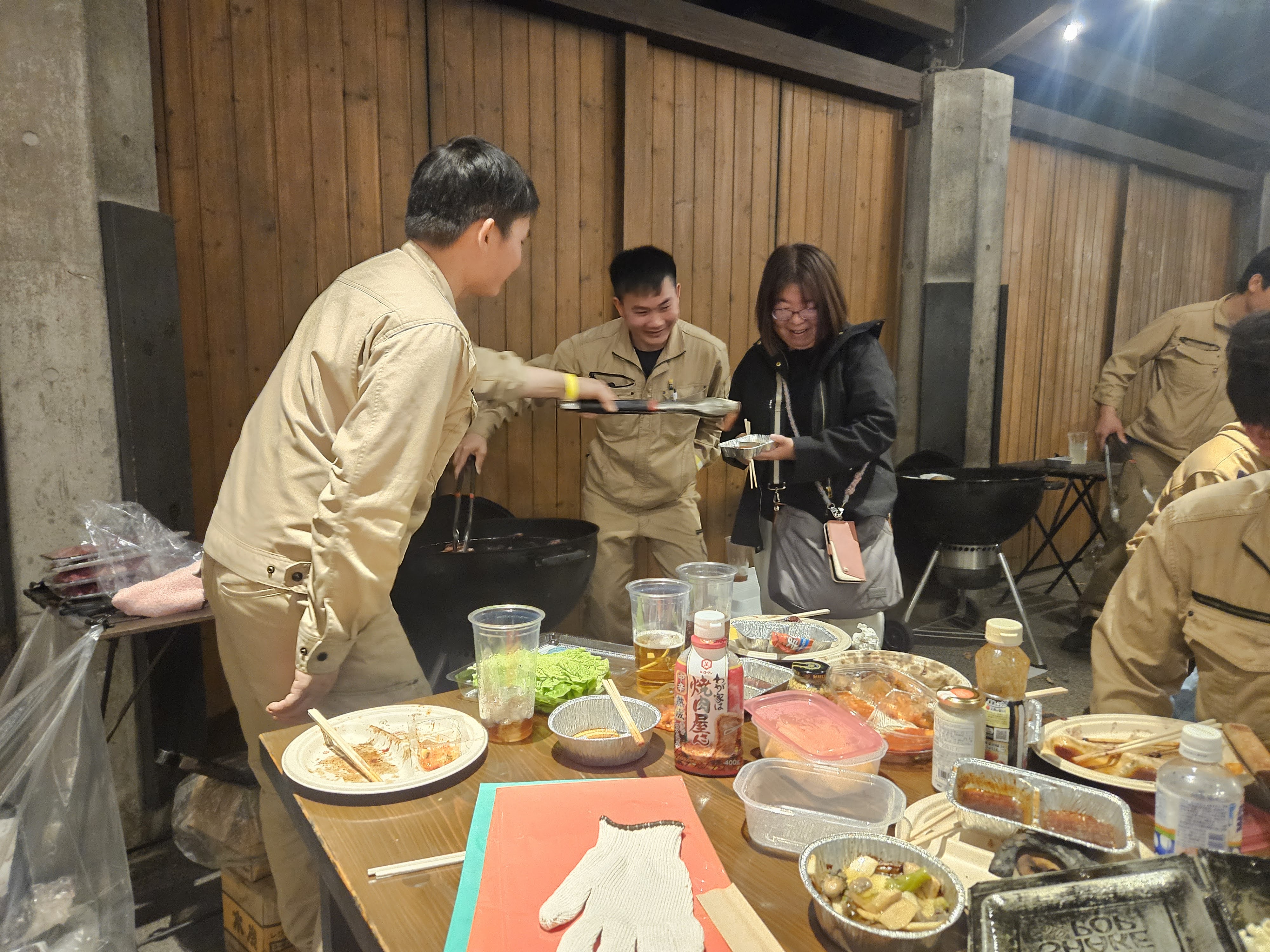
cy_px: 476
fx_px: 844
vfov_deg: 58.9
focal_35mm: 23
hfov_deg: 73.9
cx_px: 635
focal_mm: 5.4
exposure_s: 1/24
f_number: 1.8
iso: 1250
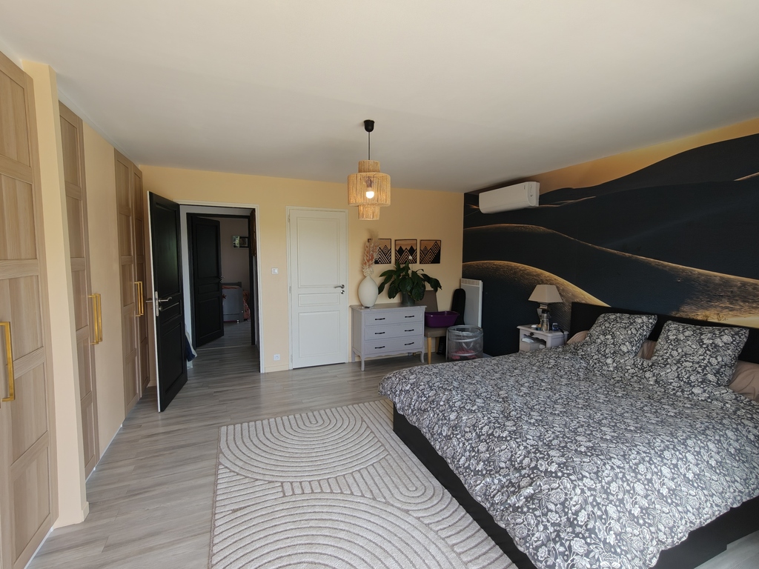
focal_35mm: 16
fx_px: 351
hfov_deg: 94.5
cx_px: 380
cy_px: 284
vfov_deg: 78.1
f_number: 2
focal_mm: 2.31
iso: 100
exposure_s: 1/100
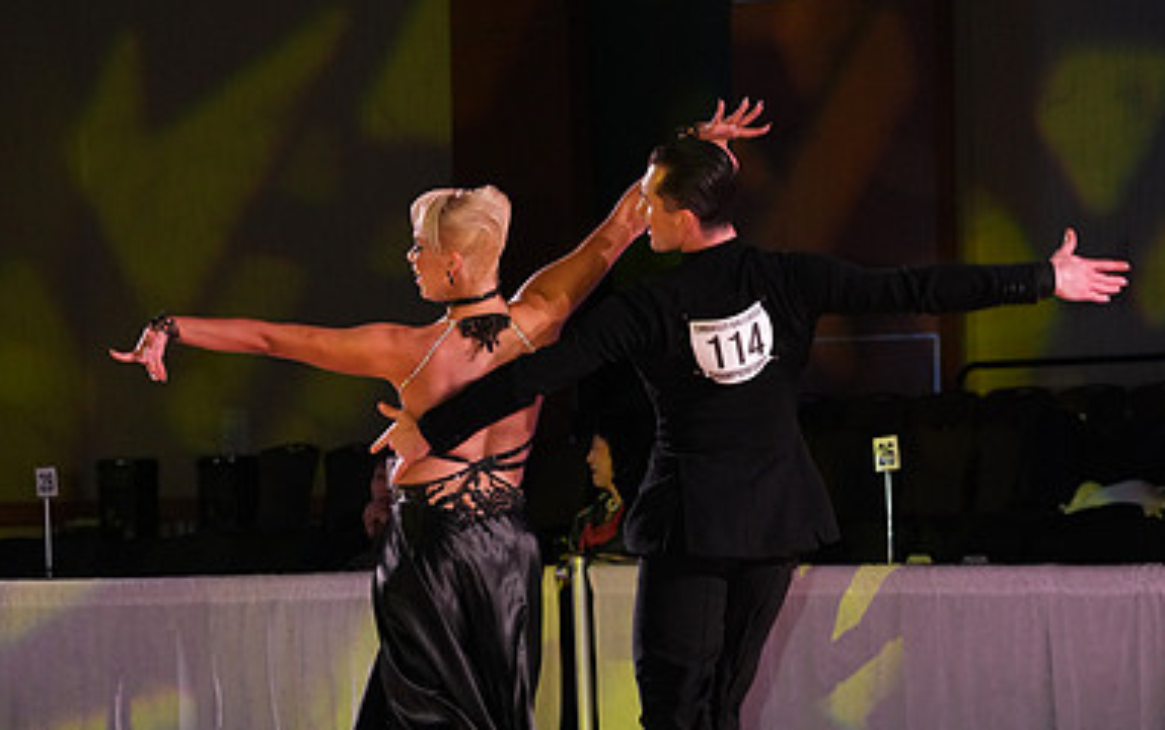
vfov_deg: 8.0
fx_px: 5147
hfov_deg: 12.9
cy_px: 855
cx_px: 582
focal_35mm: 162
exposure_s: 1/200
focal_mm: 105
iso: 2500
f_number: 4
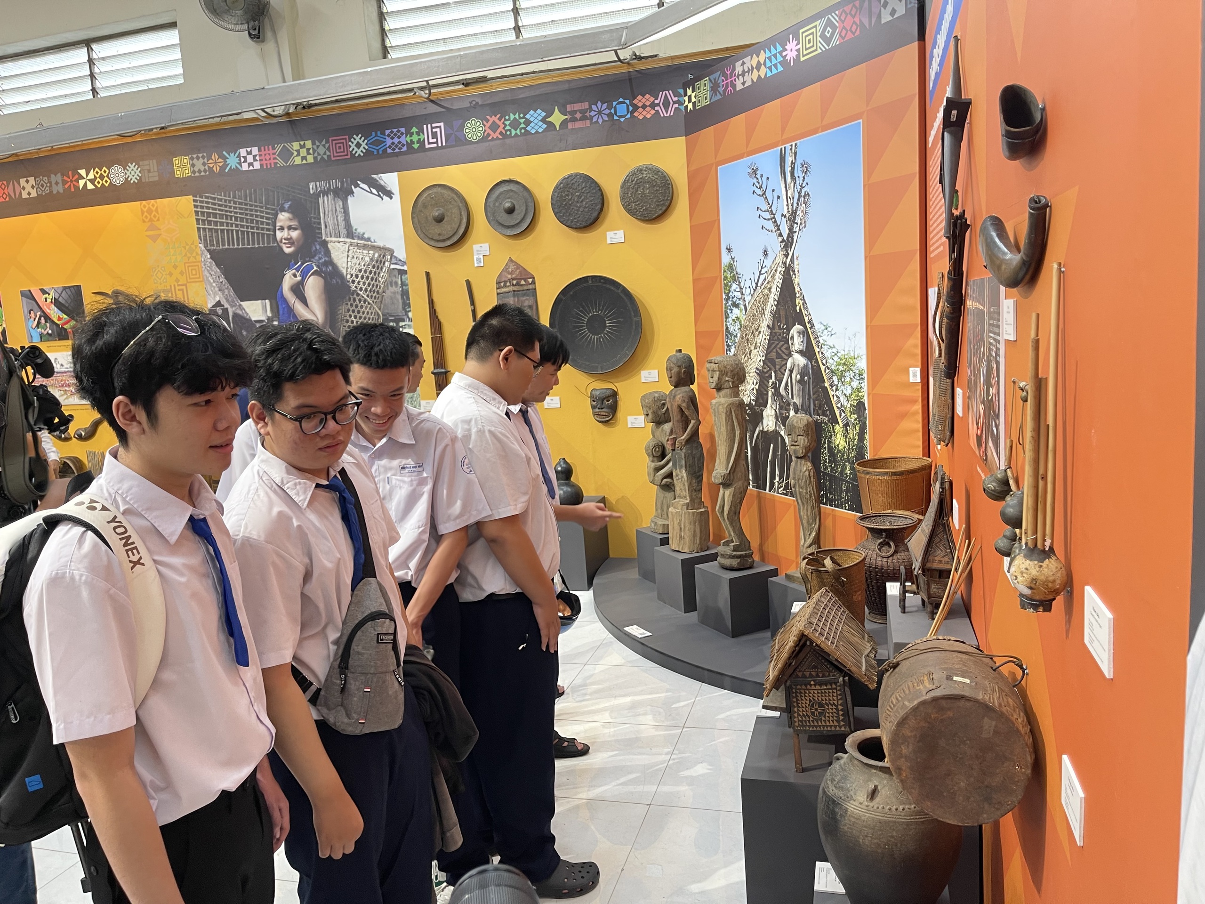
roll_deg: +4.1
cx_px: 602
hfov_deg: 69.4
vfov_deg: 54.9
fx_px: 870
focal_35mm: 25
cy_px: 452
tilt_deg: -10.5
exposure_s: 1/50
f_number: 1.6
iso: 80
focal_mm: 5.1
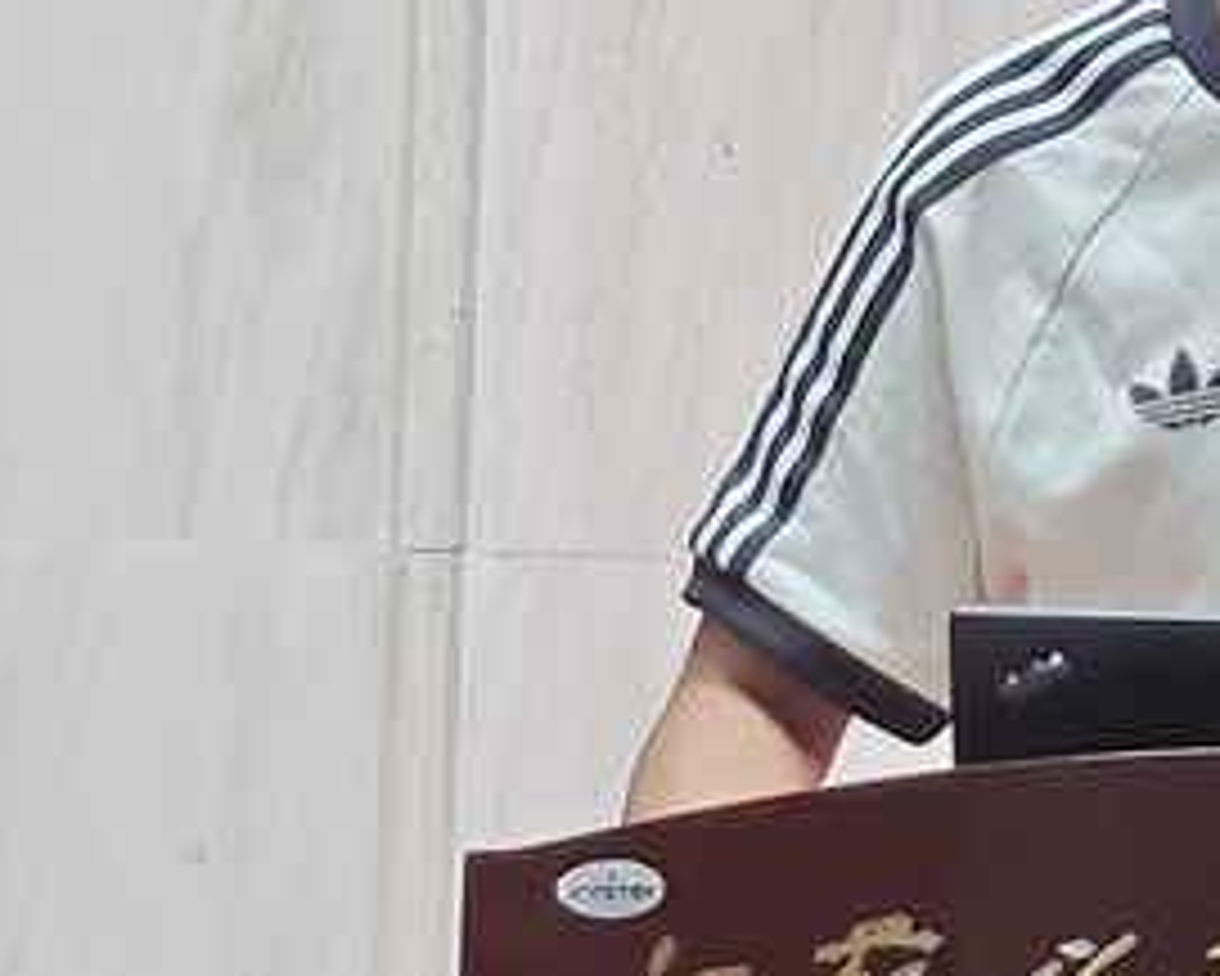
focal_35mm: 455
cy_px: -234
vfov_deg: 3.4
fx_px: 16435
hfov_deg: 4.2
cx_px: 1747
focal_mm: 9
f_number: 2
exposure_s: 1/50
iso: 500
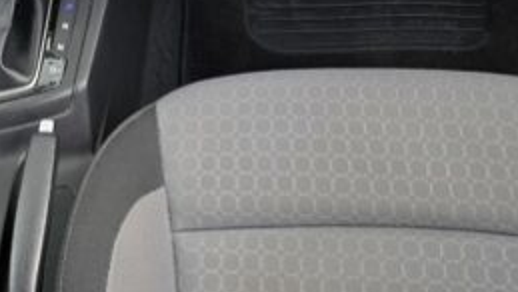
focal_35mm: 77
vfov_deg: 13.9
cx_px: 40
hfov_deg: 26.5
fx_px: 1058
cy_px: -247
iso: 40
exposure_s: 1/180
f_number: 1.7
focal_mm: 6.3
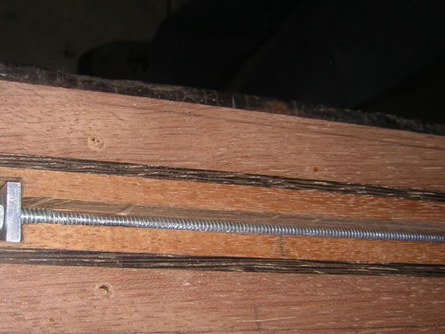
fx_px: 694
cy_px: 198
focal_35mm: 54
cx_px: 184
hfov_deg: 35.5
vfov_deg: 27.0
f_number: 5.2
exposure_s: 1/60
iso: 50
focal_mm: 4.7
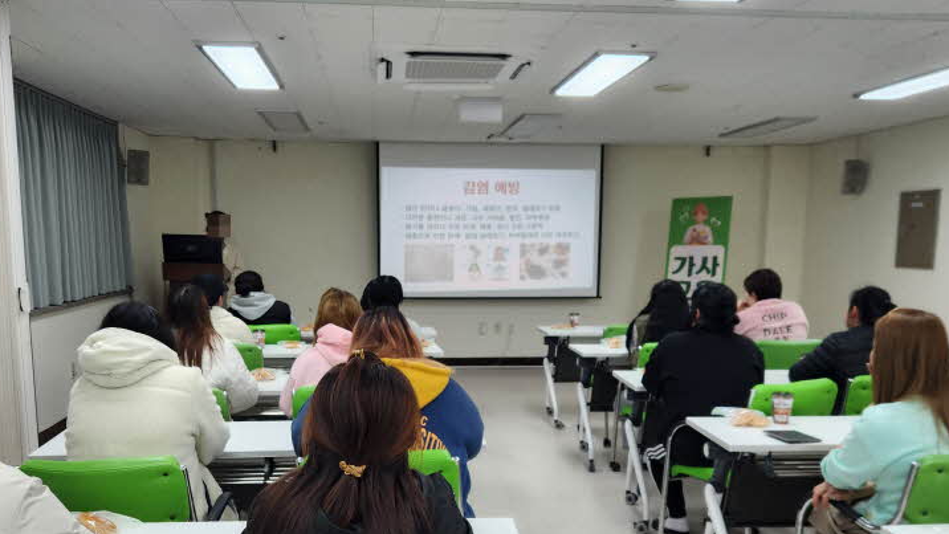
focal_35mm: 35
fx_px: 881
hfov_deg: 56.6
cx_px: 472
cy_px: 358
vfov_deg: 33.4
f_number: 1.8
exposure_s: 1/120
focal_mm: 5.4
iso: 64
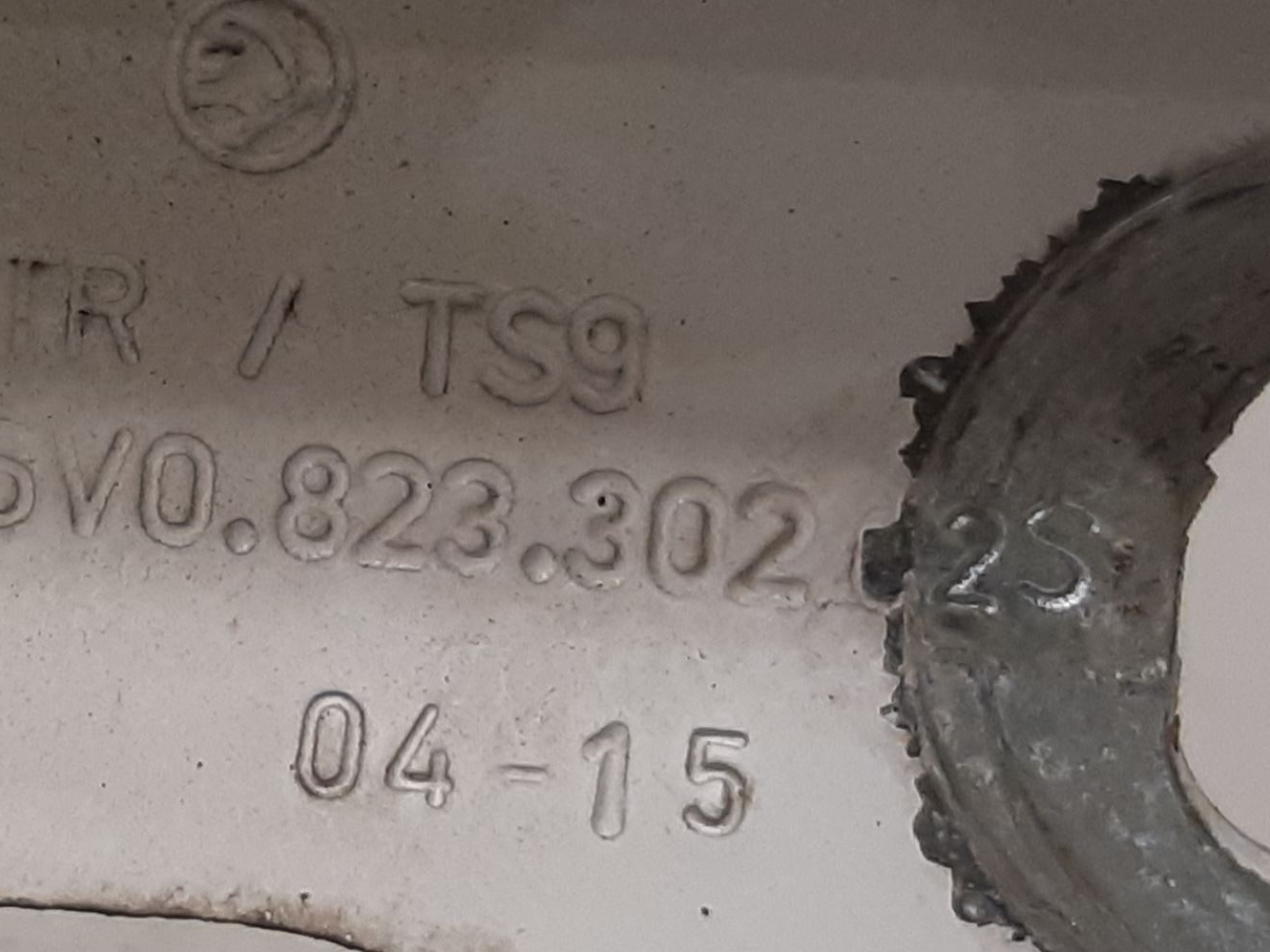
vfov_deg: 35.9
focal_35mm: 40
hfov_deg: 45.6
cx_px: 362
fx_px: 1467
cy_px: 518
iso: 125
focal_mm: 3.93
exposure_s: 1/50
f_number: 1.7
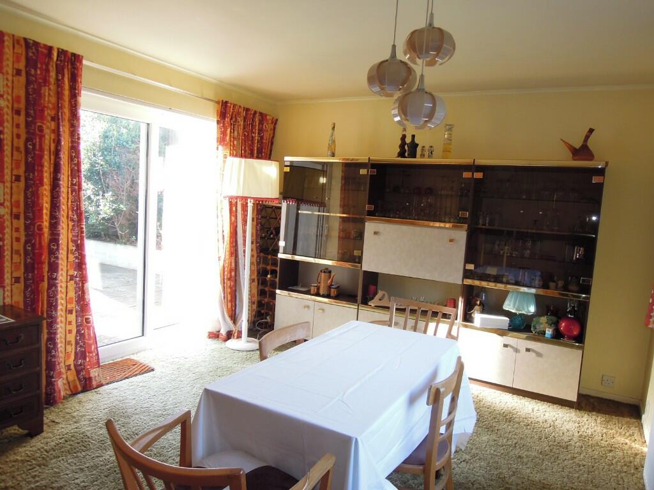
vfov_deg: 56.8
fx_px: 453
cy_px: 245
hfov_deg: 71.6
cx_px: 327
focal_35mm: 24
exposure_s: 1/40
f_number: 2.8
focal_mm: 4.3
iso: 160
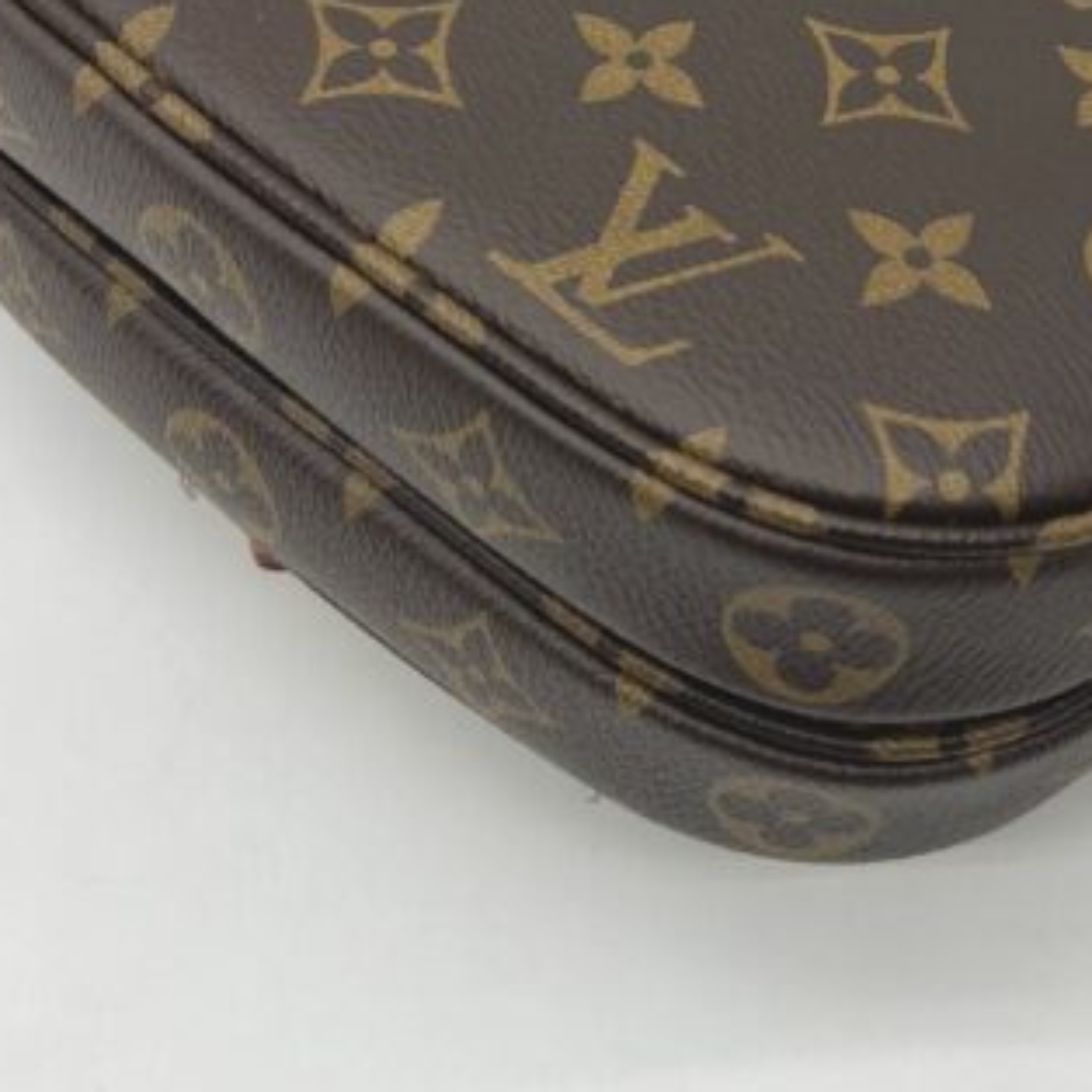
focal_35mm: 75
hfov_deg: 22.8
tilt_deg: -56.3
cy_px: 38
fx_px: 2677
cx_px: 842
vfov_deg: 22.3
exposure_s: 1/326
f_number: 1.5
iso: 50
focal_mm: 5.7
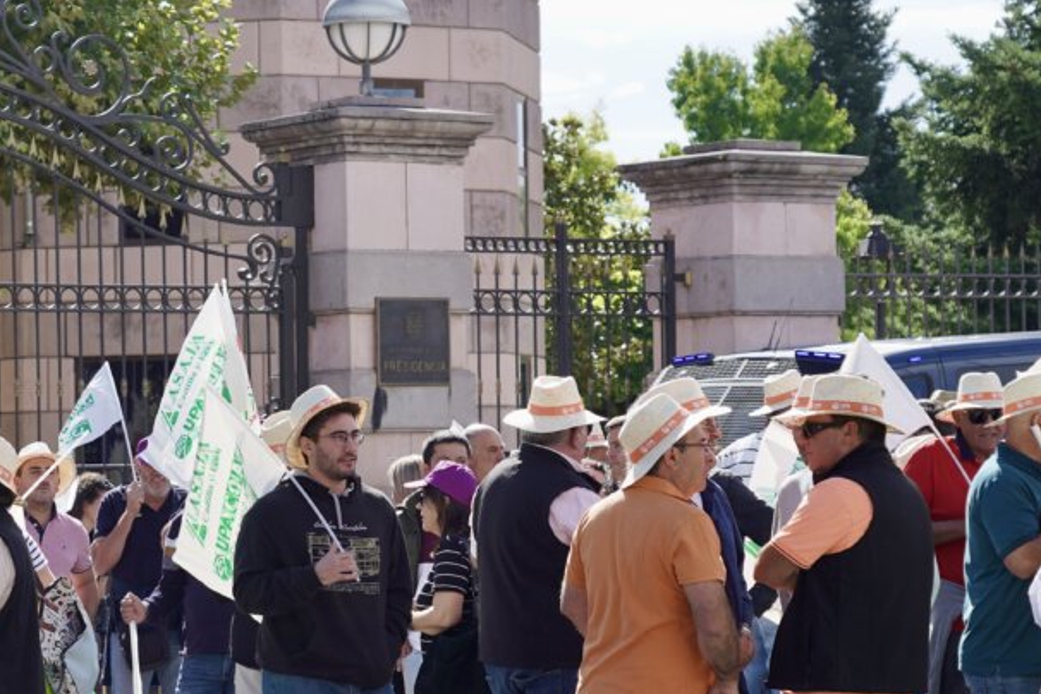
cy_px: 429
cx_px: 55
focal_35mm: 131
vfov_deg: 10.5
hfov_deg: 15.4
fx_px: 3788
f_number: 5
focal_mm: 62
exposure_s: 1/320
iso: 100
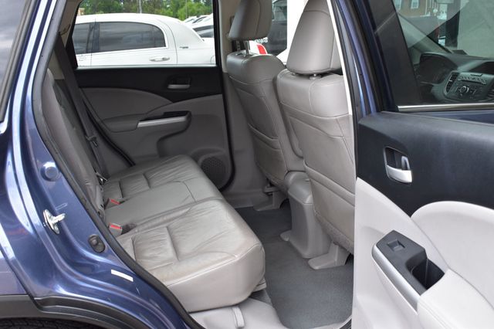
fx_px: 535
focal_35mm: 39
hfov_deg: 49.6
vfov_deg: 34.2
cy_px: 164
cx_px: 247
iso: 400
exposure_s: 1/80
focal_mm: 26
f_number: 8
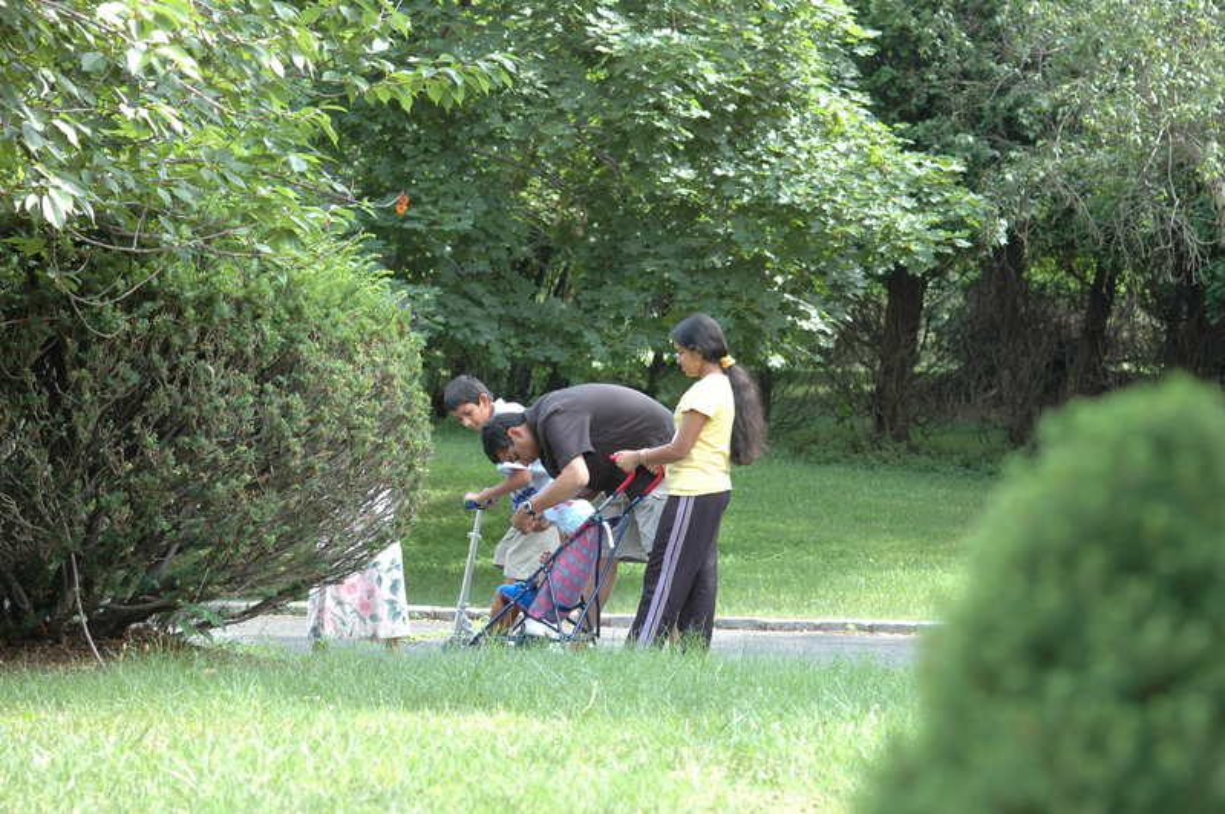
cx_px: 612
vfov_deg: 10.7
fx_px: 4335
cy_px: 407
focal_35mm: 128
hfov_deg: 16.1
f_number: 5
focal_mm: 85
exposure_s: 1/100
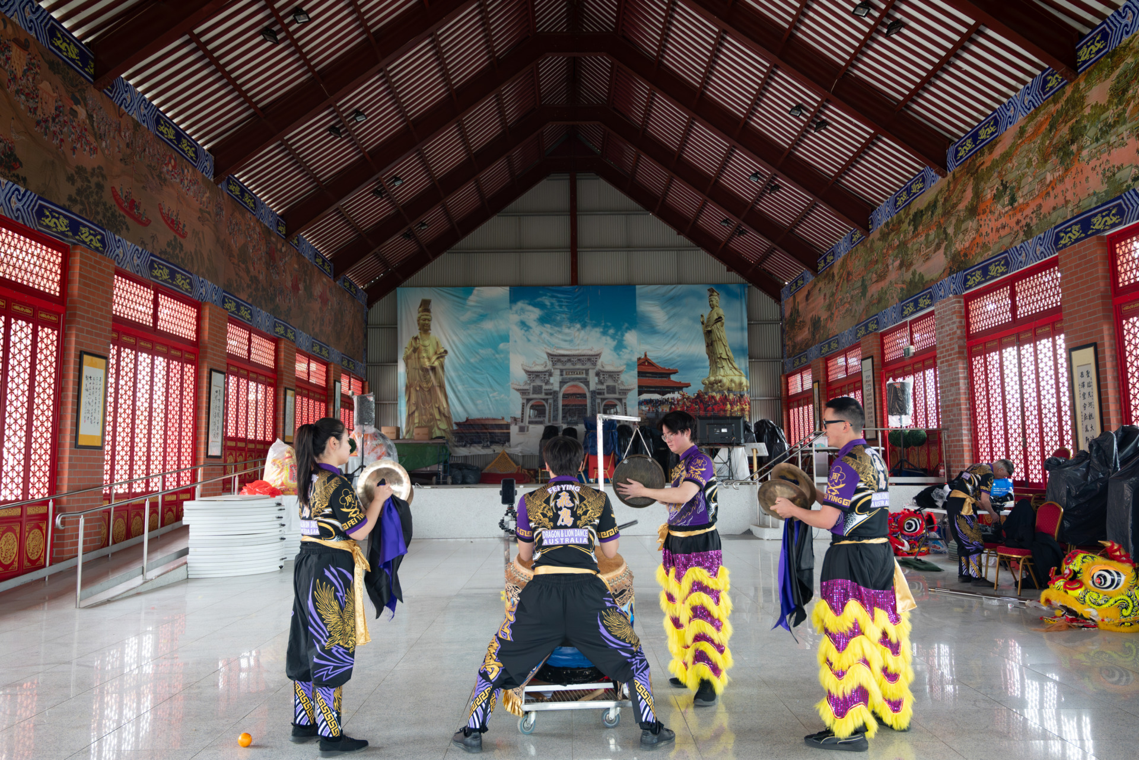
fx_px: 965
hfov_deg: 61.1
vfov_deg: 43.0
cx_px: 570
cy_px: 380
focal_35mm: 30
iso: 1600
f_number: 4
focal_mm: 30.5
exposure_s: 1/200
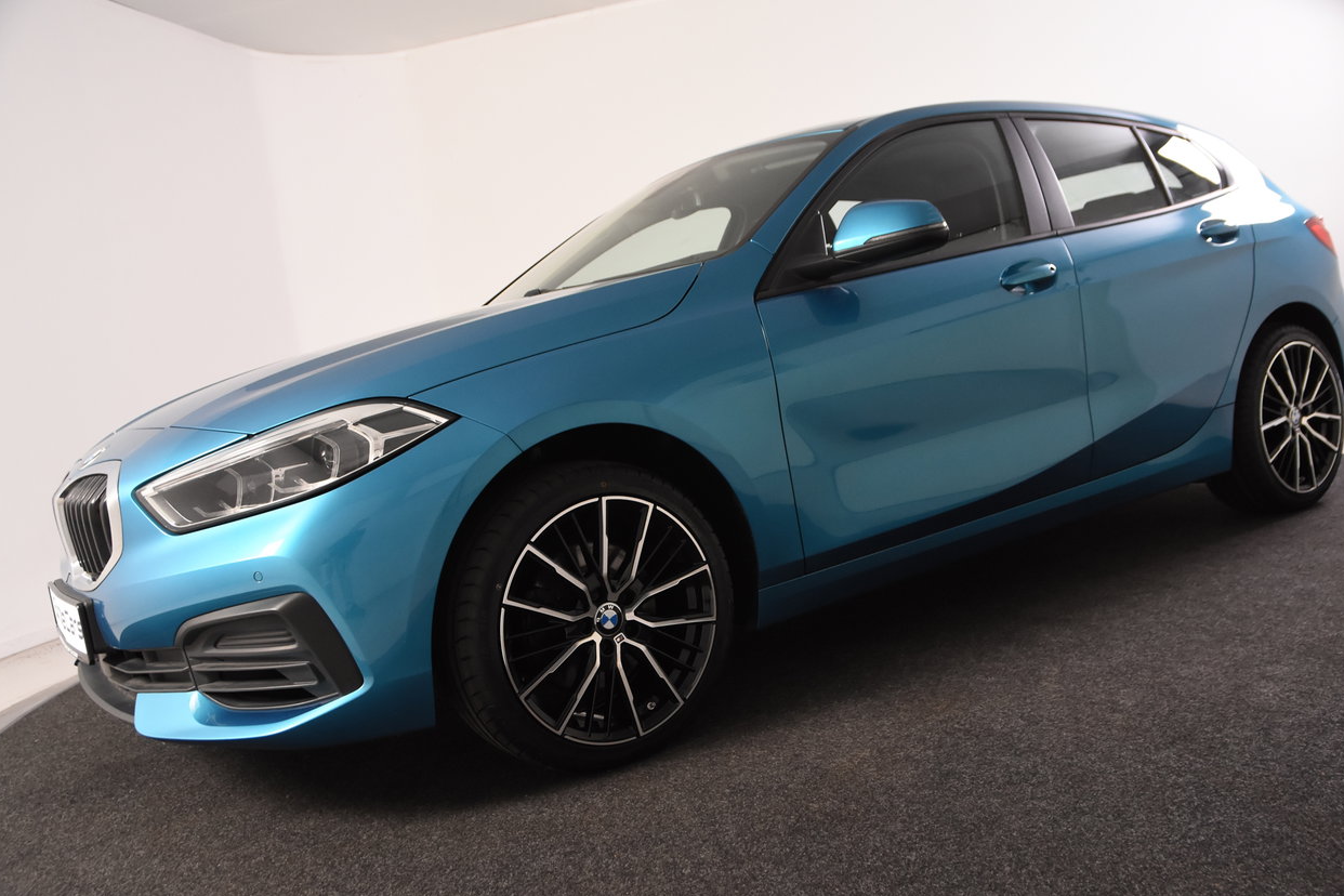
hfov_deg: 55.8
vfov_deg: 38.9
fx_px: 1269
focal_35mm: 34
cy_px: 444
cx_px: 683
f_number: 4.5
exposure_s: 1/80
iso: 1600
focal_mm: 22
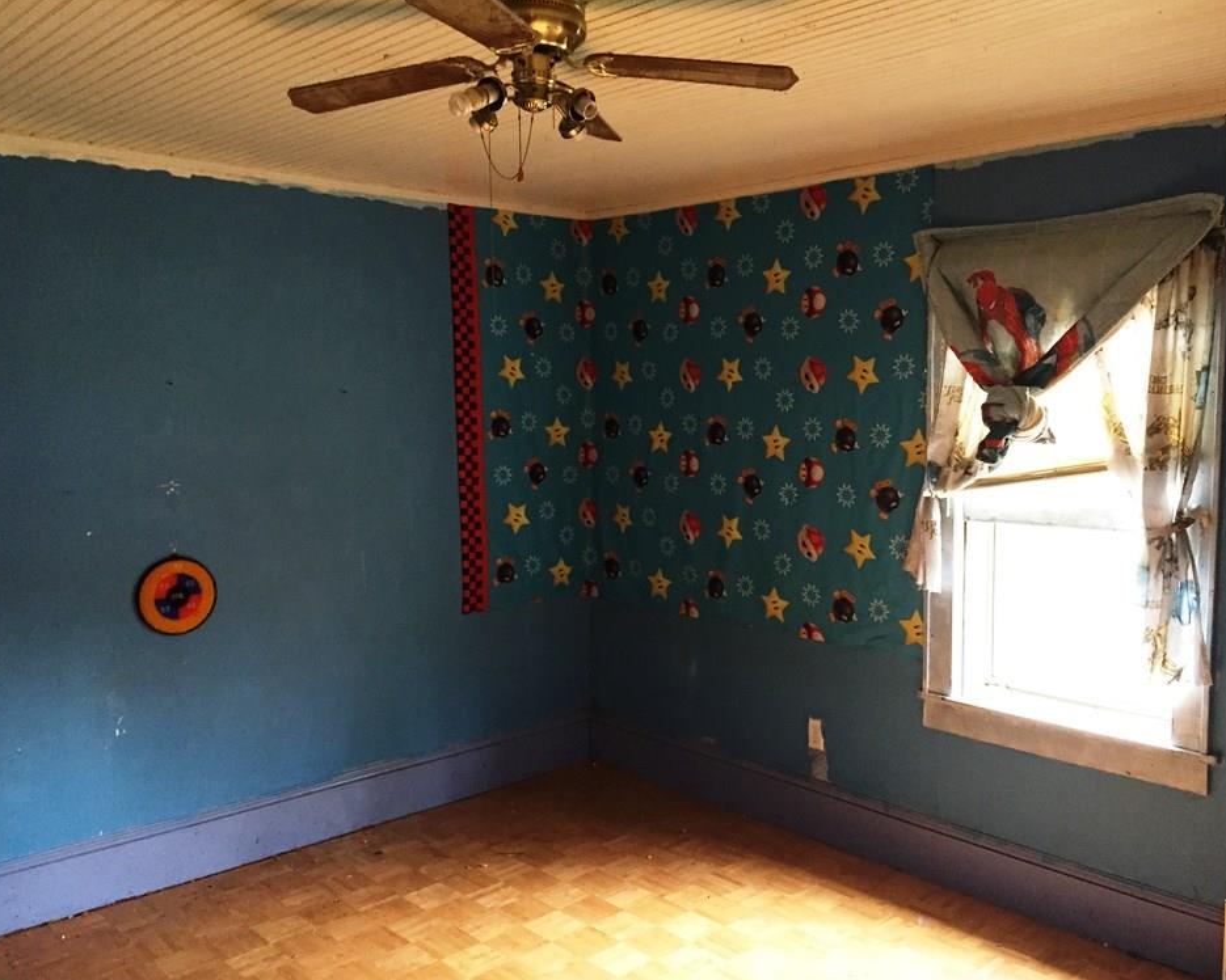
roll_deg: -1.2
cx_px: 637
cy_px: 498
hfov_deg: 57.2
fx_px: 1125
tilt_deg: -5.8
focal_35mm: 31
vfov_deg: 47.1
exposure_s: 1/30
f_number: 2.2
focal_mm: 4.15
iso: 200
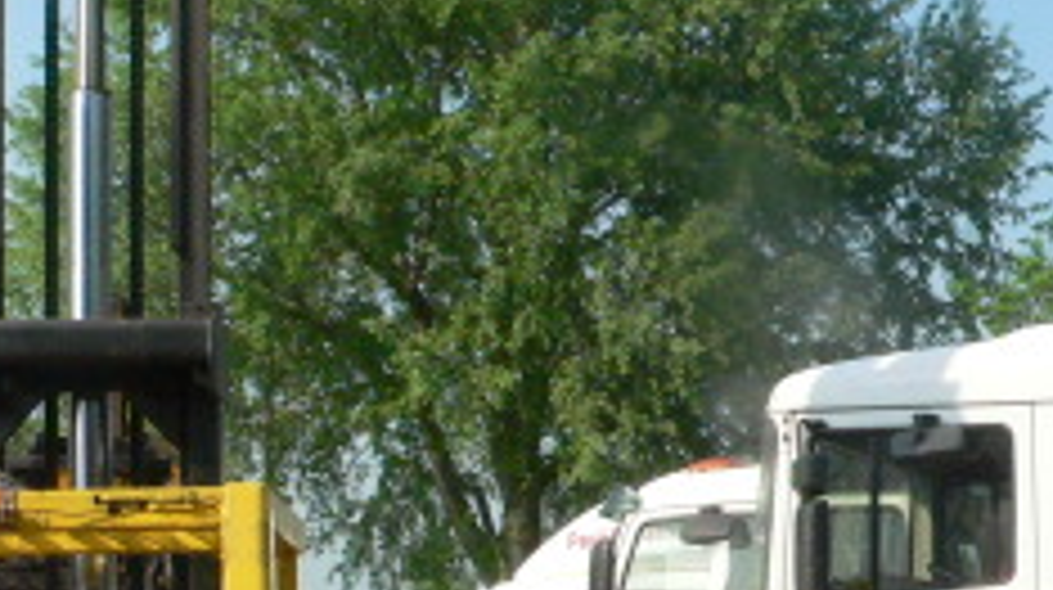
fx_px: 2399
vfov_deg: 13.7
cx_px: 1089
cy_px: 644
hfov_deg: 23.6
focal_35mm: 86
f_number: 7.3
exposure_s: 1/1000
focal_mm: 6
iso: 400
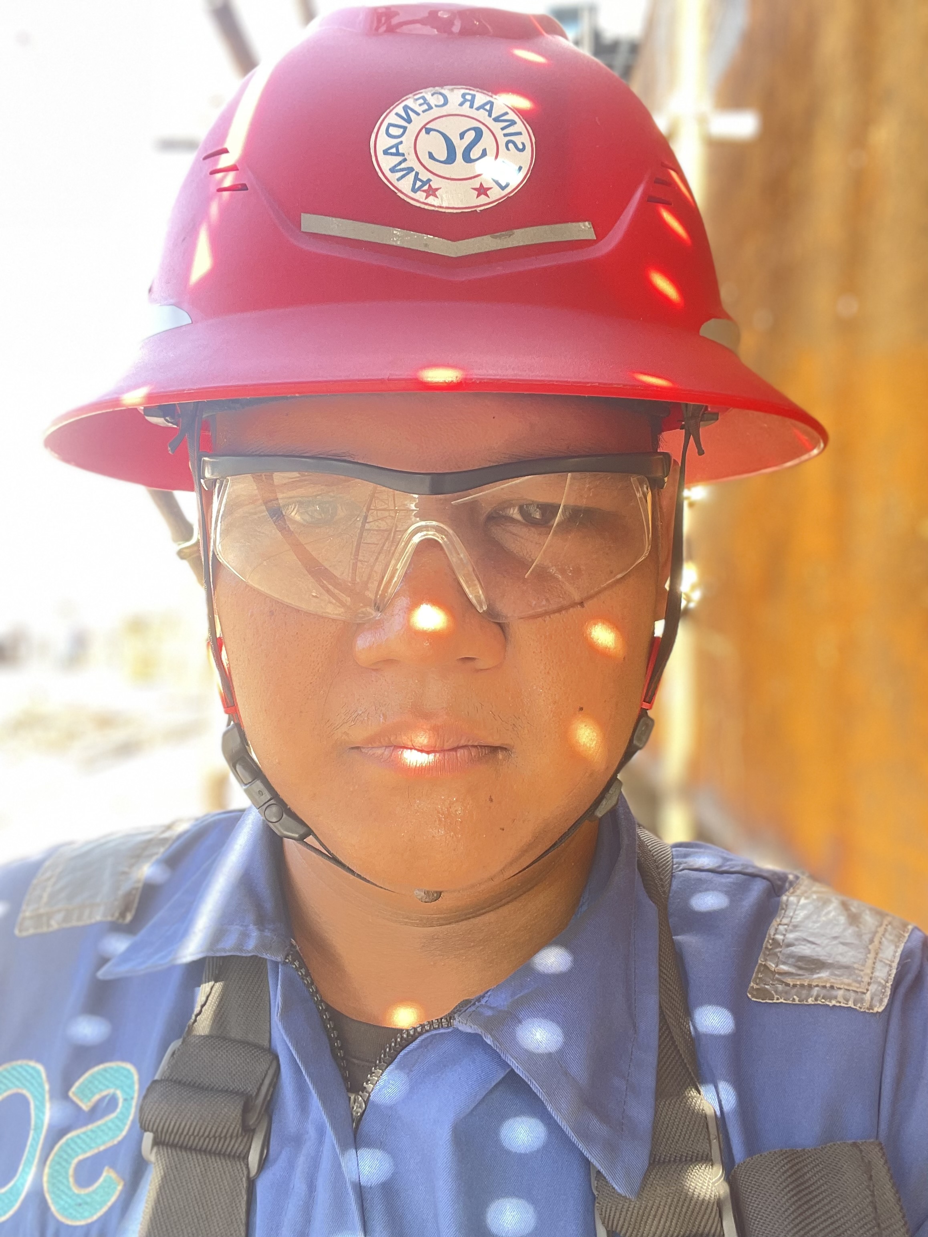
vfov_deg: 60.0
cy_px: 618
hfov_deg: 46.8
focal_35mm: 30
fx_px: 1072
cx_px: 464
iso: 100
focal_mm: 2.71
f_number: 2.2
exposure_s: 1/75
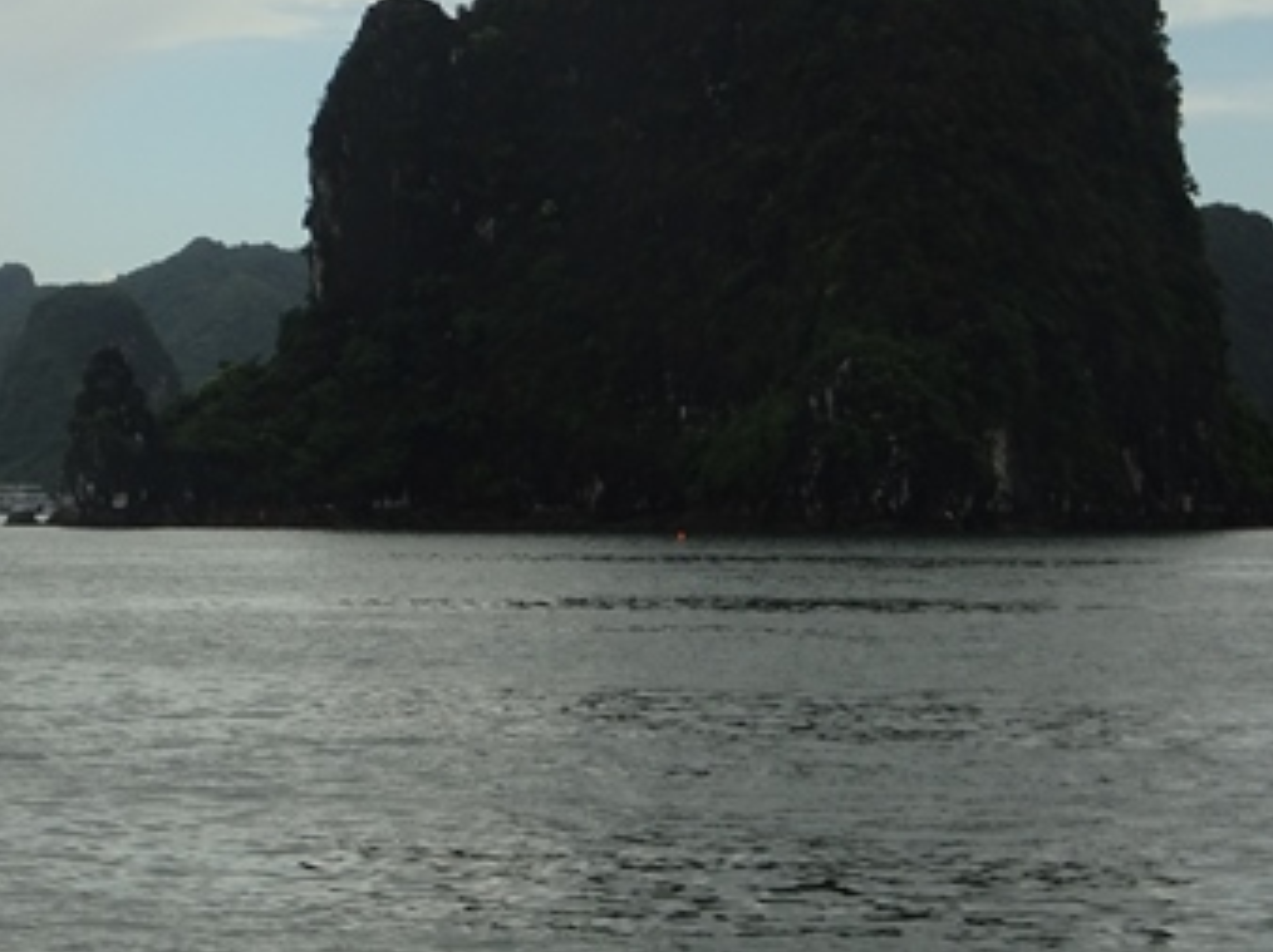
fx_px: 5329
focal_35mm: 145
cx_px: 45
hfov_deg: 13.5
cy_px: 194
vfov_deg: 10.2
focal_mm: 12.01
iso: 80
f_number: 5
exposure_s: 1/320
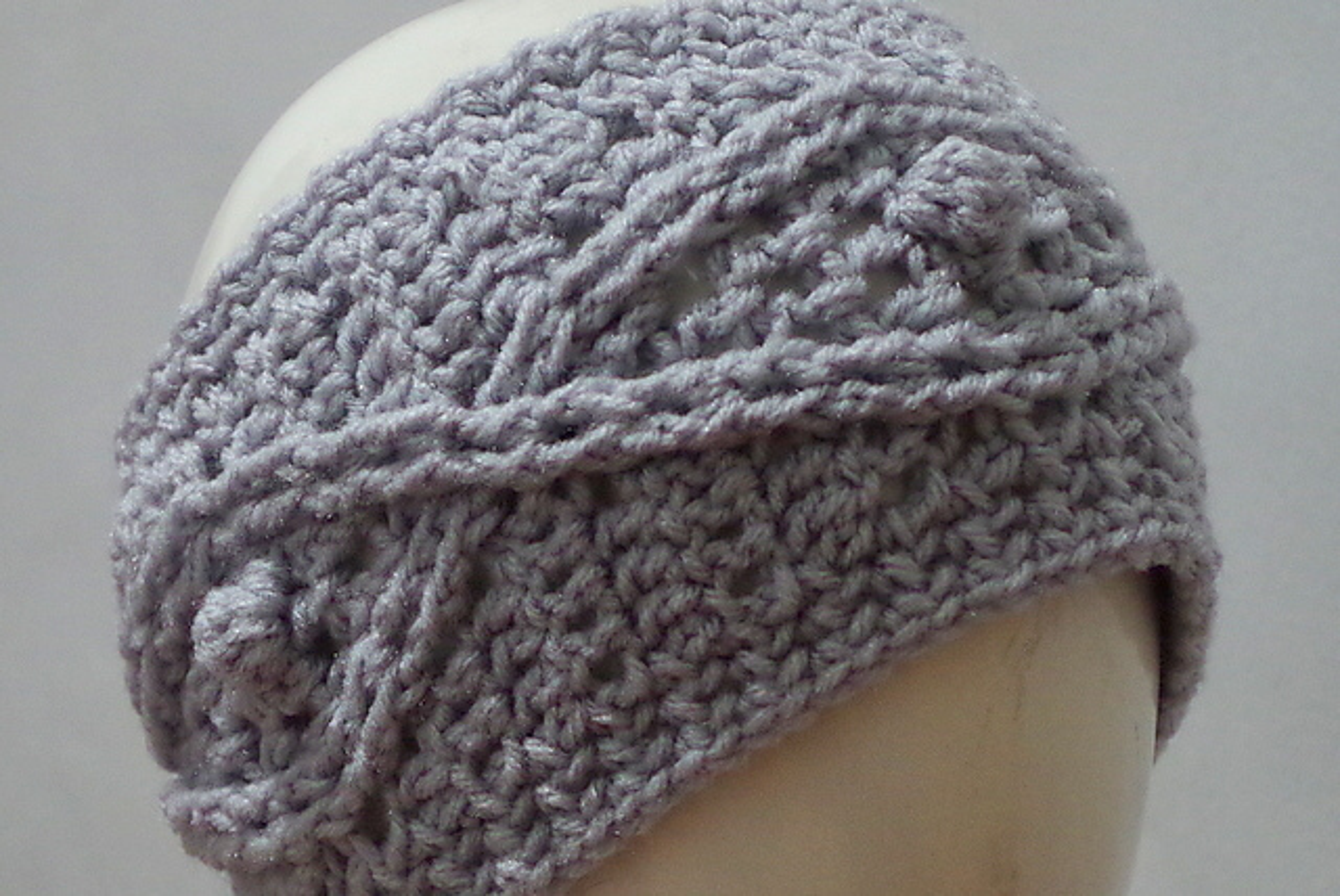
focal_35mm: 72
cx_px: 670
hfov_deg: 28.0
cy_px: 448
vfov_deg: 19.0
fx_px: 2682
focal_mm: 47.5
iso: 1600
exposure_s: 1/20
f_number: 5.6
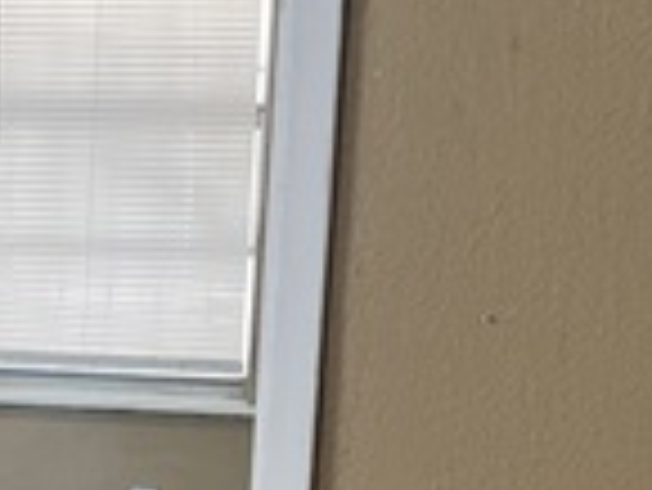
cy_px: 647
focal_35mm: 115
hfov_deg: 16.7
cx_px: -22
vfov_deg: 12.5
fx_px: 2168
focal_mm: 5.7
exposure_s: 1/120
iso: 125
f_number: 1.5
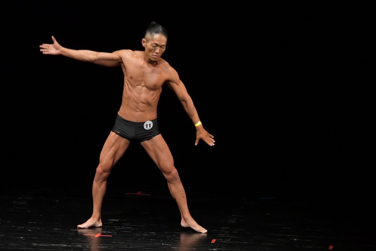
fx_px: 3132
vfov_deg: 4.6
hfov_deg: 6.9
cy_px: 126
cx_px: 188
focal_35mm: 300
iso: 3200
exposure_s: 1/400
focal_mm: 200
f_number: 5.6
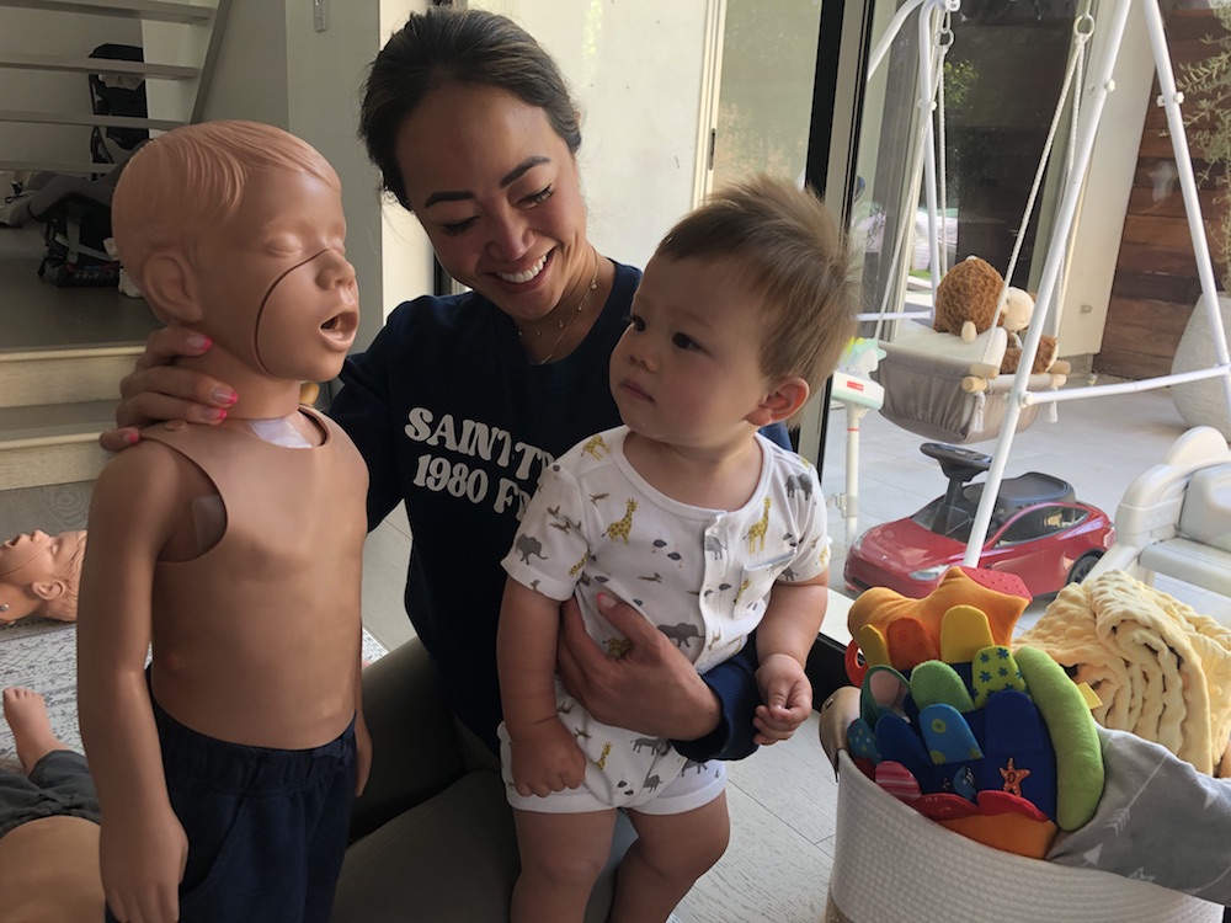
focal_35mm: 28
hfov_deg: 63.4
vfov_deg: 49.7
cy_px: 462
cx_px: 616
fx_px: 996
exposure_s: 1/120
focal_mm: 3.99
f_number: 1.8
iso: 50
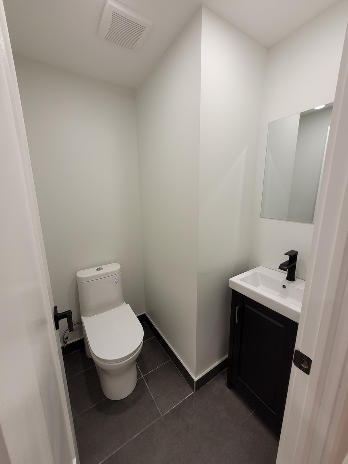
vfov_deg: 106.2
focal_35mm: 13
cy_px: 232
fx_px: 174
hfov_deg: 89.9
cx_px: 174
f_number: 2.2
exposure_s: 1/60.2
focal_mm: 1.74
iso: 80
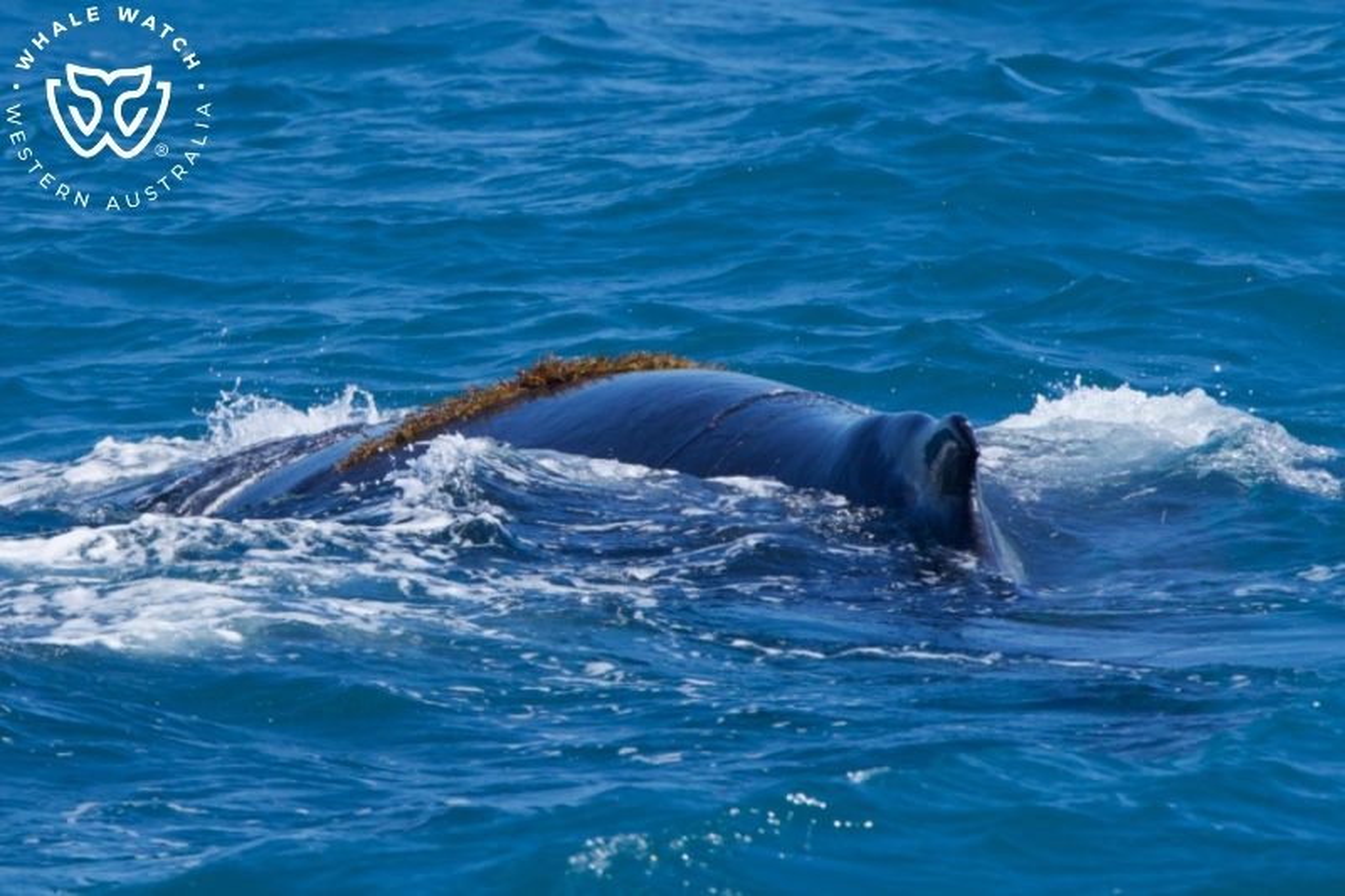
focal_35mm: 600
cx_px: 672
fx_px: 22411
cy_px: 448
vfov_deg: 2.3
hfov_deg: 3.4
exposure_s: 1/3200
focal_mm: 600
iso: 1600
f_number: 8
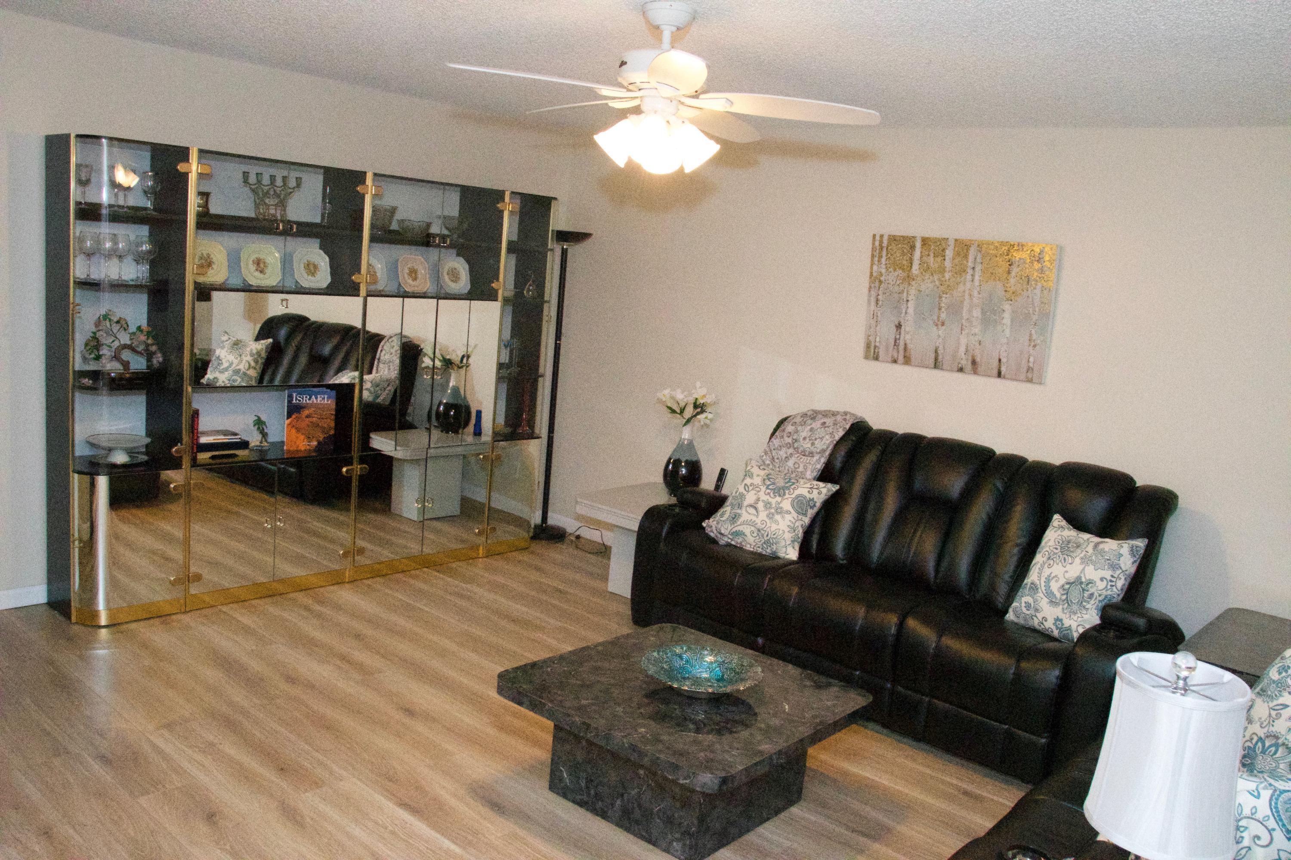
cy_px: 430
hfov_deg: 61.9
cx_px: 646
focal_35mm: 30
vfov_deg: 43.6
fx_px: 1076
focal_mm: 20
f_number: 11
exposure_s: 1/200
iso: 25600
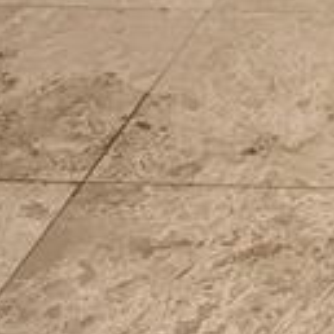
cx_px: 937
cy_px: -549
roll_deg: -1.1
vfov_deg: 9.0
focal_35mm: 168
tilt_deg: -13.7
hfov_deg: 8.9
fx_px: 1834
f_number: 1.78
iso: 200
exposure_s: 1/60
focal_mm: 6.76
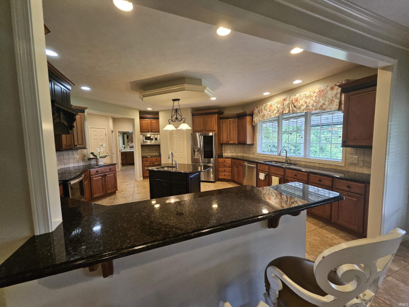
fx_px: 154
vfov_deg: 89.9
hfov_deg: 106.2
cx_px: 204
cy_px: 154
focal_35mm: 13
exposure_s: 1/60
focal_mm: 1.74
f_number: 2.2
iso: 200
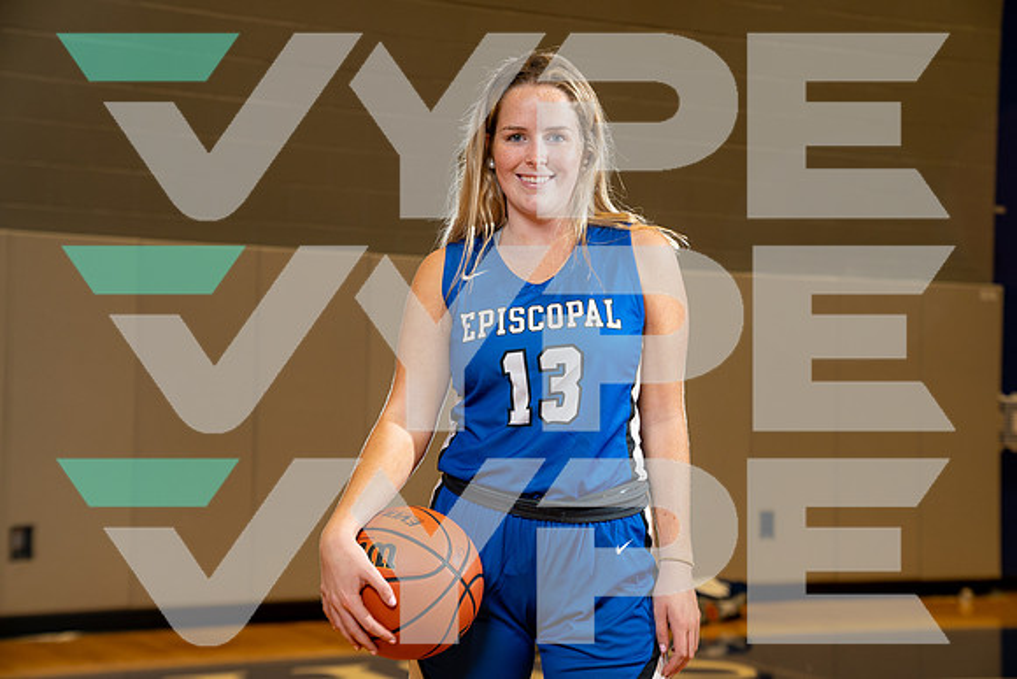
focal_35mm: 70
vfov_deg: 19.5
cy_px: 340
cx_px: 508
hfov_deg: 28.8
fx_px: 1978
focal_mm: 70
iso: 400
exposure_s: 1/125
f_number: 4
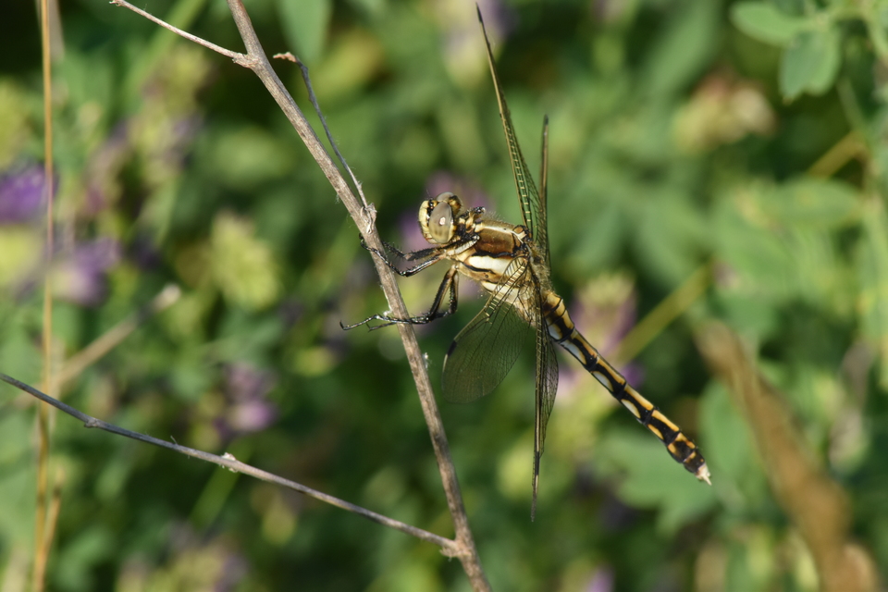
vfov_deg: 3.1
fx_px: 11099
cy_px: 296
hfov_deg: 4.6
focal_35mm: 450
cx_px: 444
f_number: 20
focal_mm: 300
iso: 400
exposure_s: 1/200
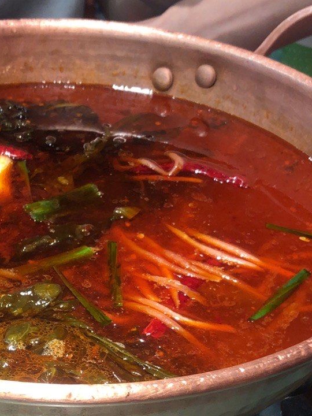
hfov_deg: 11.6
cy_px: 250
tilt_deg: -40.9
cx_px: 77
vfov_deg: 15.4
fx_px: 1538
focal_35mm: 128
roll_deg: -2.0
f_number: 1.8
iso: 50
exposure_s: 1/50
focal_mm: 3.99
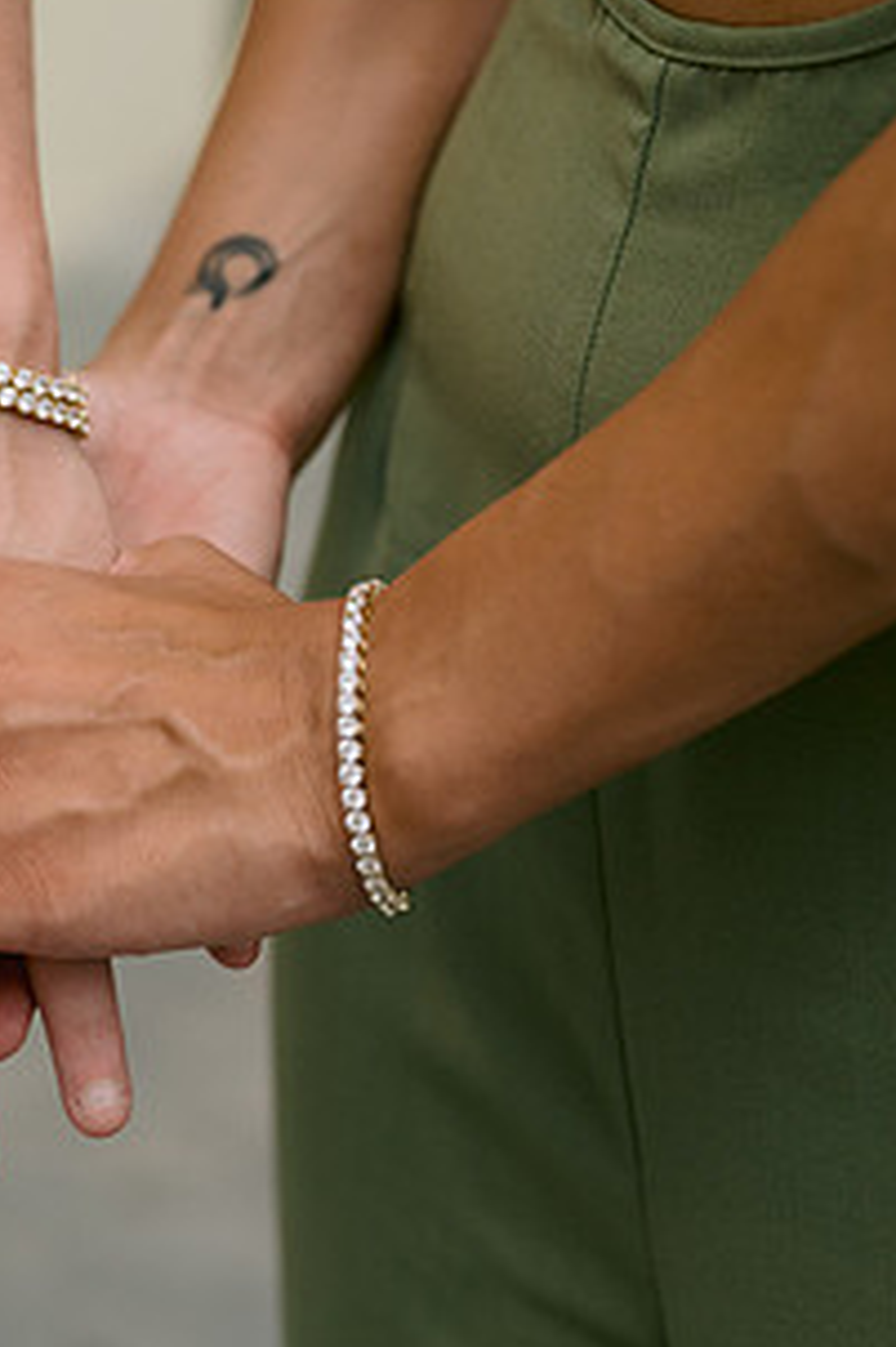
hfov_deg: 14.0
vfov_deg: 21.2
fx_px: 3588
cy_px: 582
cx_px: -45
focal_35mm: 96
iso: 400
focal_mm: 50
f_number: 2.8
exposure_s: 1/320
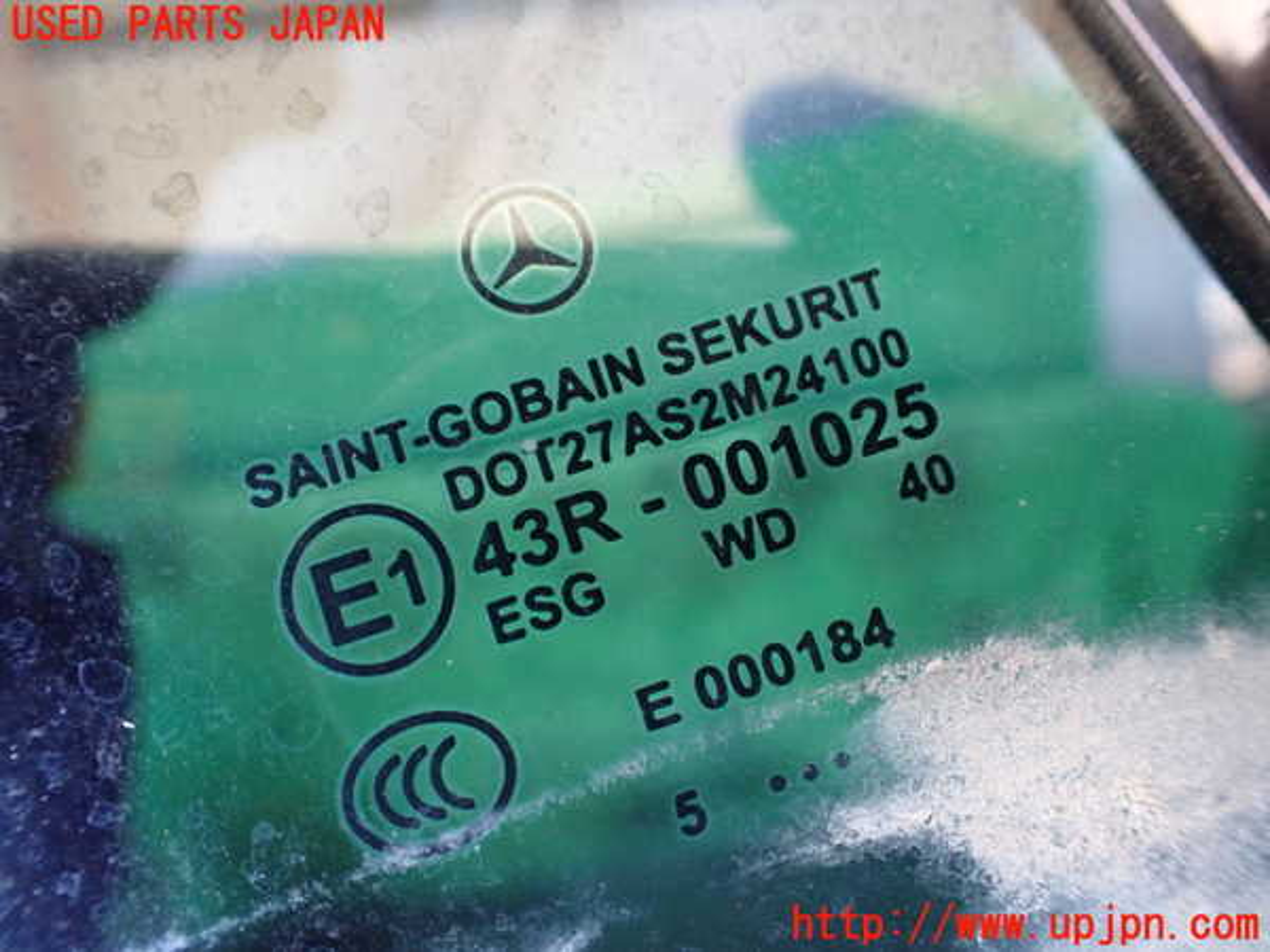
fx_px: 1101
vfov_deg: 46.8
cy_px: 476
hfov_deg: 60.0
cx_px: 635
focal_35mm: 30
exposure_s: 1/40
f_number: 2.3
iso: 800
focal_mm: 5.4
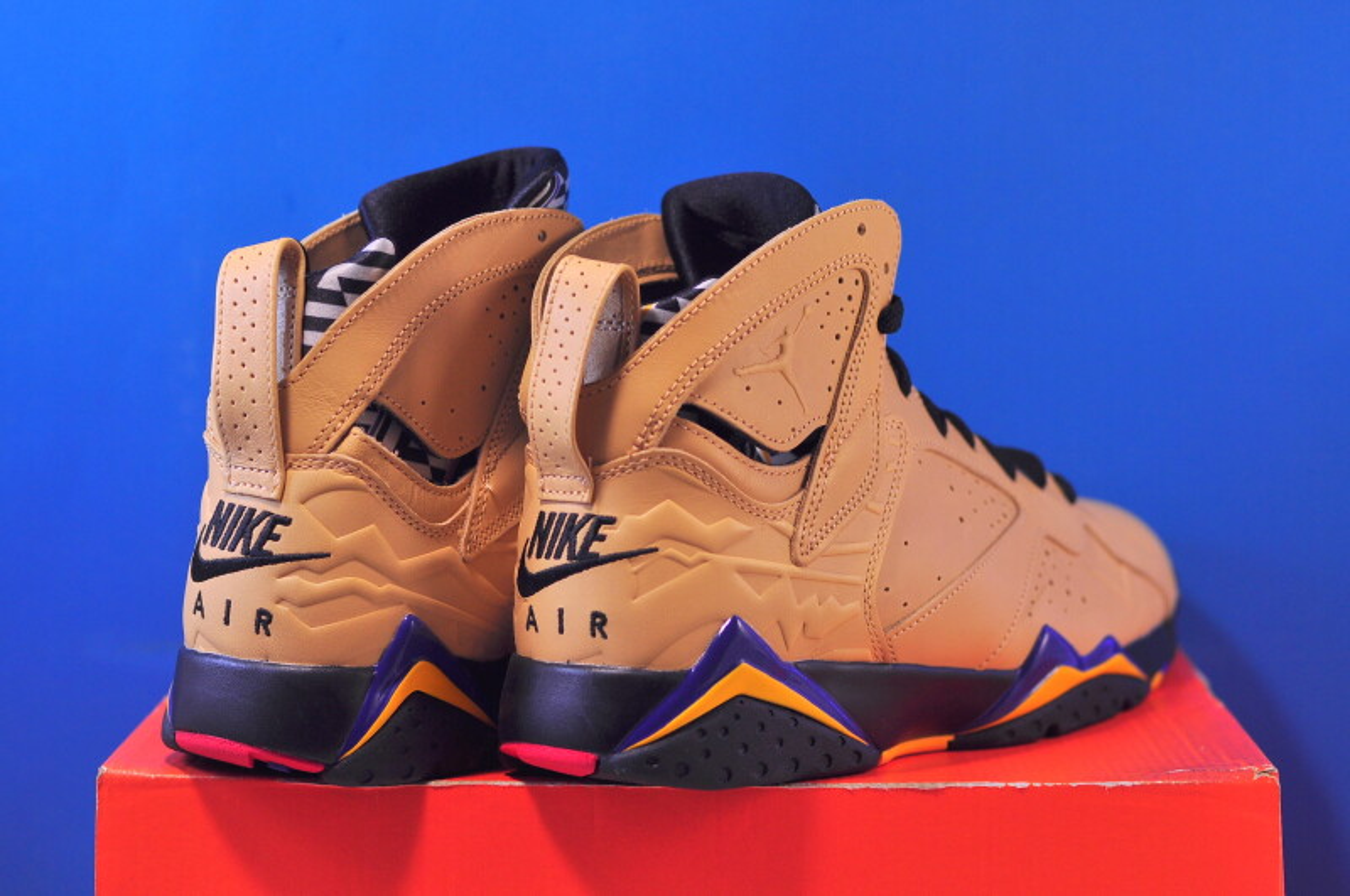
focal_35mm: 75
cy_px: 448
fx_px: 2808
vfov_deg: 18.1
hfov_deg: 27.0
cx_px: 675
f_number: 3.2
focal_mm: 50
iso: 250
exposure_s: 1/250
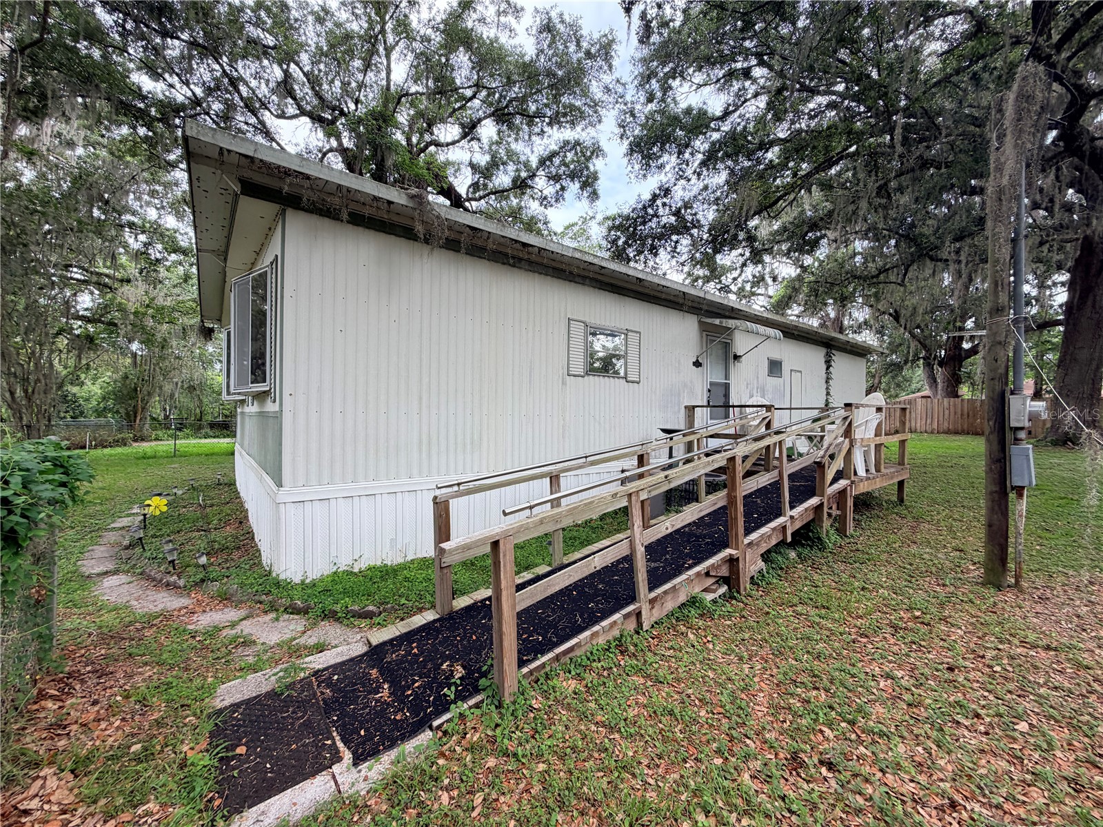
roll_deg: +0.5
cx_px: 552
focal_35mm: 14
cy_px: 414
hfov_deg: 102.1
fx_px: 446
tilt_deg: -0.8
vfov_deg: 85.7
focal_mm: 2.22
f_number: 2.2
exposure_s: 1/179
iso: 40
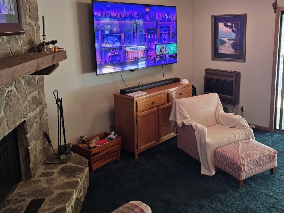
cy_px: 84
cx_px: 183
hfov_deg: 50.7
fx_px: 295
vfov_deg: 39.5
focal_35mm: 36
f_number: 1.7
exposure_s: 1/120
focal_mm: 6.3
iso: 160
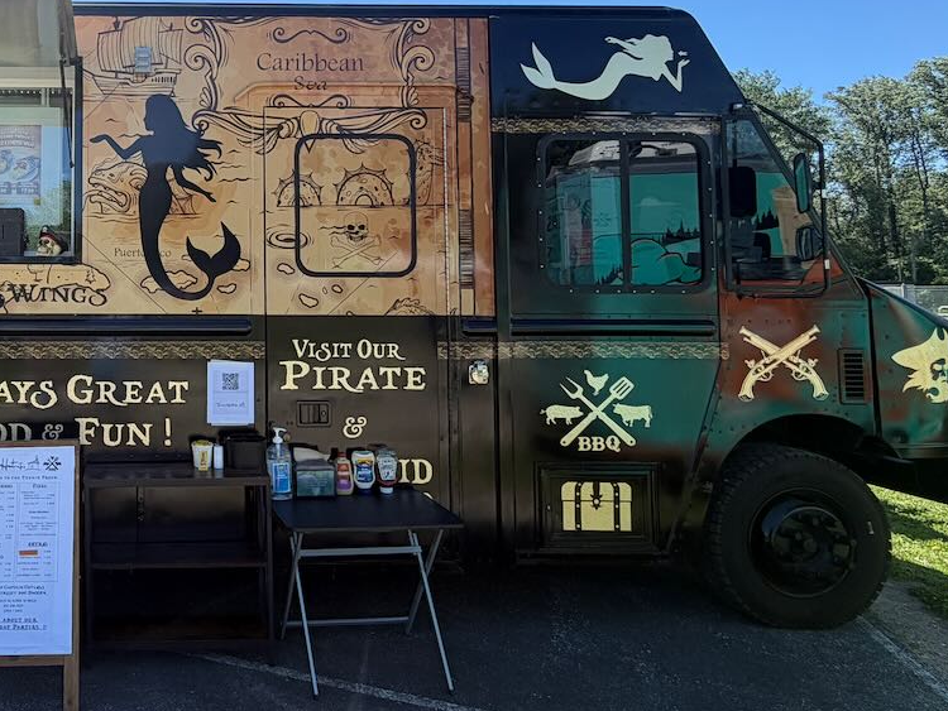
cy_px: 252
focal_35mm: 28
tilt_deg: +3.5
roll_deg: +1.5
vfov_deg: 49.1
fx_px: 767
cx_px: 133
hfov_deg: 56.6
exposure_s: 1/770
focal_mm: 2.22
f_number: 2.2
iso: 32
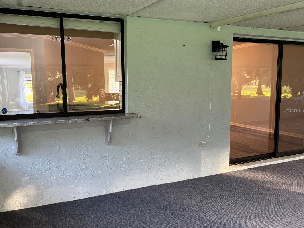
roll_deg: +0.6
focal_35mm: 28
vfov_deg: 49.8
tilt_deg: -5.6
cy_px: 110
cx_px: 127
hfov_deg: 63.1
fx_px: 246
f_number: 1.78
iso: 200
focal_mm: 6.76
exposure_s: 1/88
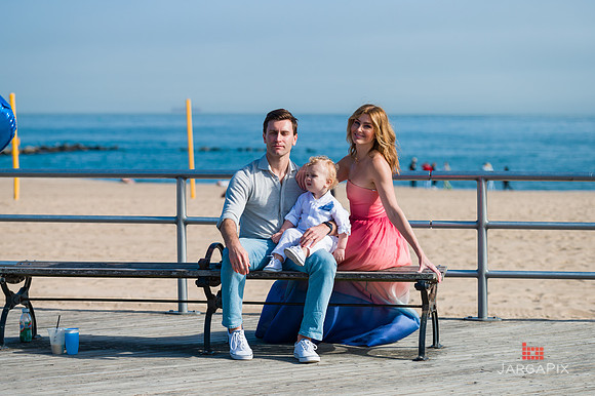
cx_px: 298
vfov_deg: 13.0
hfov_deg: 19.5
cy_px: 198
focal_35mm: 105
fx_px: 1734
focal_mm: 105
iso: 200
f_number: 4
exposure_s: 1/3200
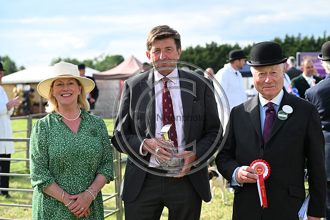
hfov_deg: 24.8
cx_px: 165
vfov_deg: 16.7
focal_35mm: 82
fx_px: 752
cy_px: 110
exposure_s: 1/1000
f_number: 4.5
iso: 360
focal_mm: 82
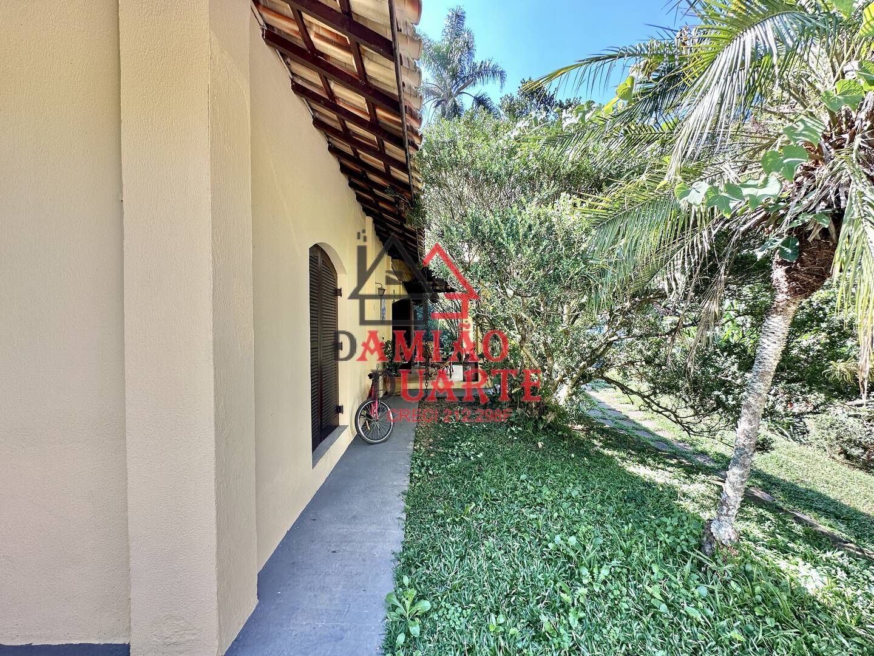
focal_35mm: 14
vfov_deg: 85.7
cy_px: 328
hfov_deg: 102.1
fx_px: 353
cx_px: 437
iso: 40
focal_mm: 2.22
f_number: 2.2
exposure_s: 1/102
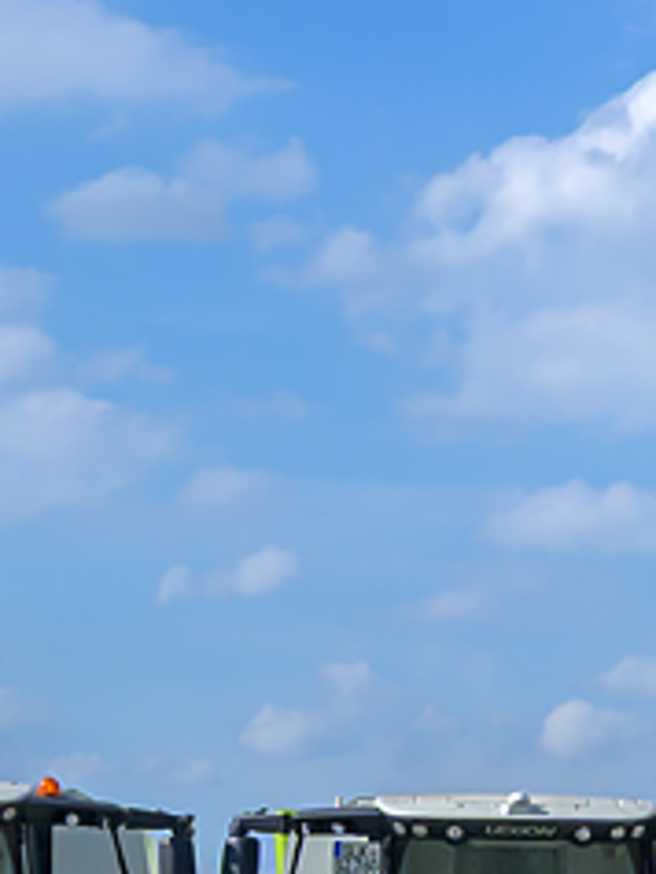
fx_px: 5529
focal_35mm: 219
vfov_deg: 8.7
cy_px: 1457
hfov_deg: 6.5
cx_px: 1448
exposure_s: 1/750
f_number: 8
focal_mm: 30
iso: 200
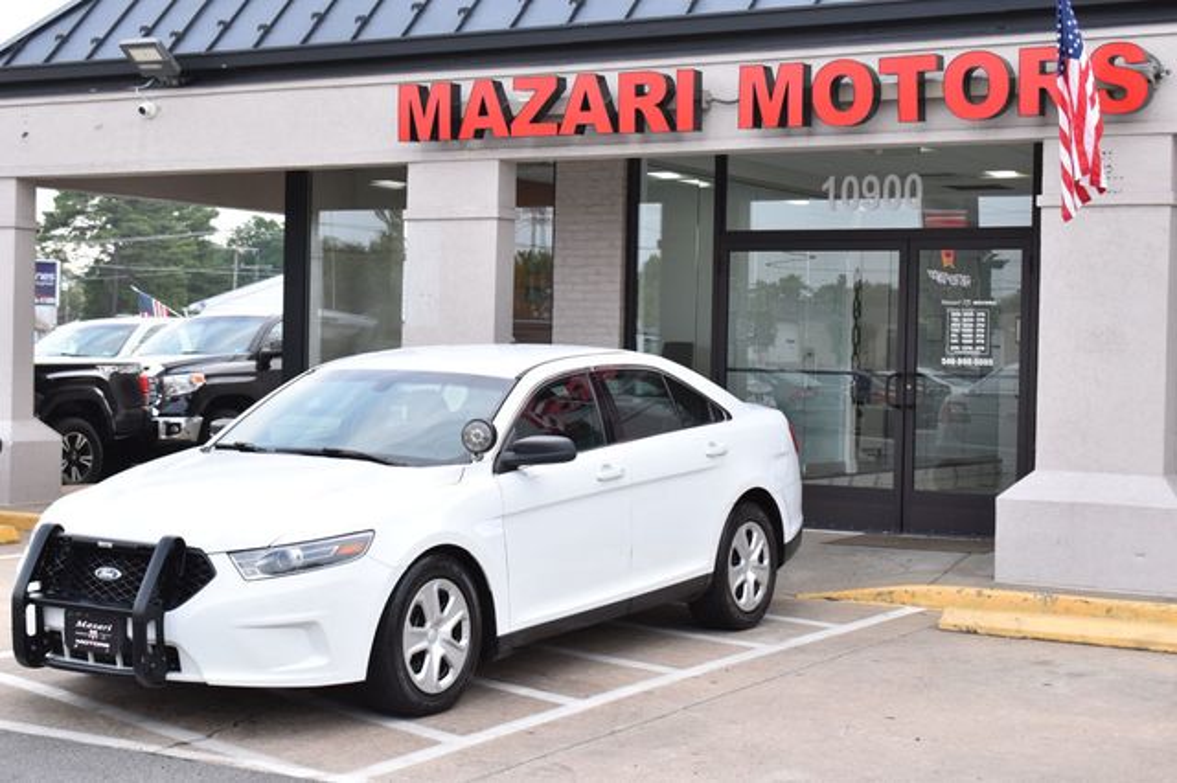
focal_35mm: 60
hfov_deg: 33.4
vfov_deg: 22.6
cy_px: 392
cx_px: 588
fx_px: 1961
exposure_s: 1/160
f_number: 8
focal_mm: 40
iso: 400
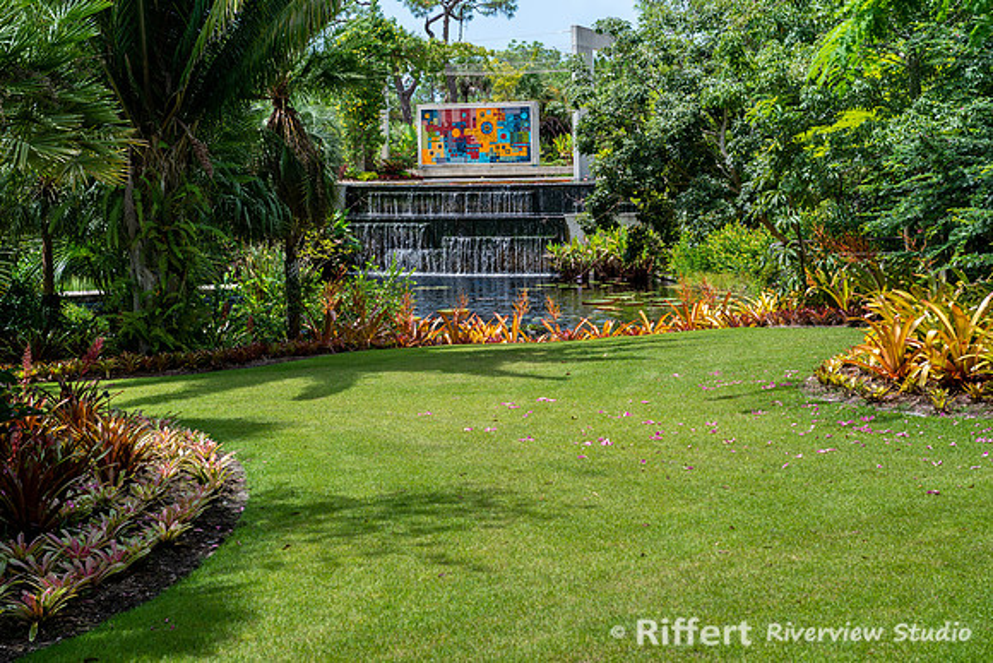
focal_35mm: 70
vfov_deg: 19.5
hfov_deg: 28.8
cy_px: 332
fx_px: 1931
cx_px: 496
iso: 100
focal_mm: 70
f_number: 8
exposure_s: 1/160
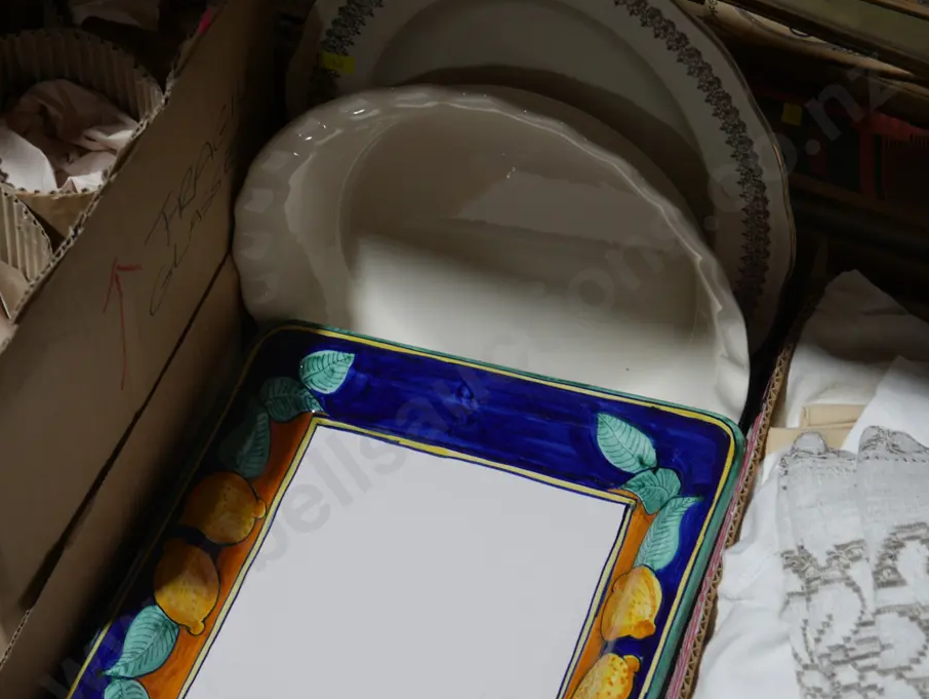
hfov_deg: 31.7
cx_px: 469
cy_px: 384
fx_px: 1638
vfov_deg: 24.0
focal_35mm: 61
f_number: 5.3
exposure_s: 1/60
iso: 400
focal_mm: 27
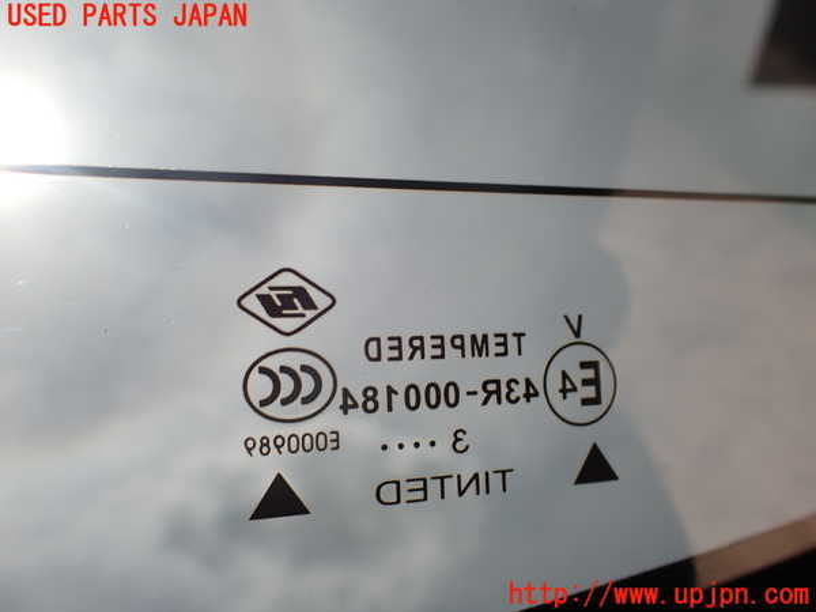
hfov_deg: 60.0
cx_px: 408
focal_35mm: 30
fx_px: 707
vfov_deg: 46.8
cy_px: 306
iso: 100
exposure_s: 1/160
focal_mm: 5.4
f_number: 3.2
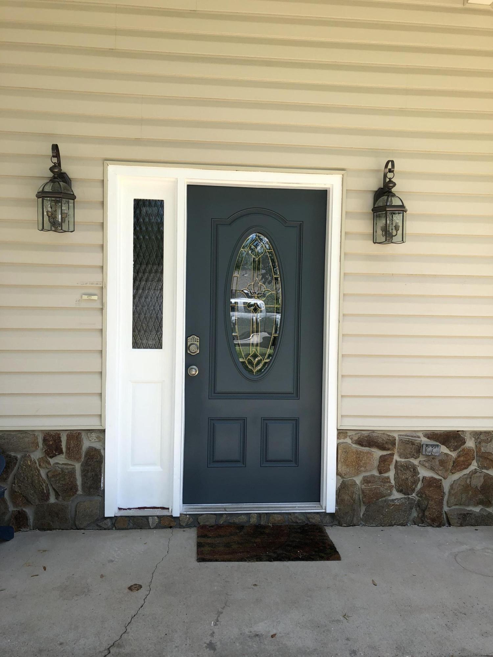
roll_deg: -0.3
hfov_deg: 49.7
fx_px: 532
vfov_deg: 63.4
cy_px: 328
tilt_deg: -1.1
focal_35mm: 28
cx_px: 246
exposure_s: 1/453
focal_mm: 3.99
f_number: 1.8
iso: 20
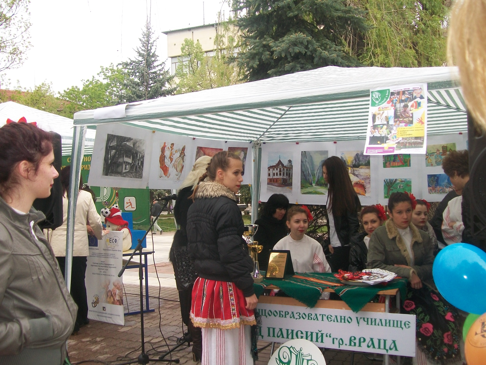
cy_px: 182
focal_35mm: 36
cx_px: 243
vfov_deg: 39.7
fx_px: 505
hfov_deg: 51.4
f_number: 2.7
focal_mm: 6
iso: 80
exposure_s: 1/320
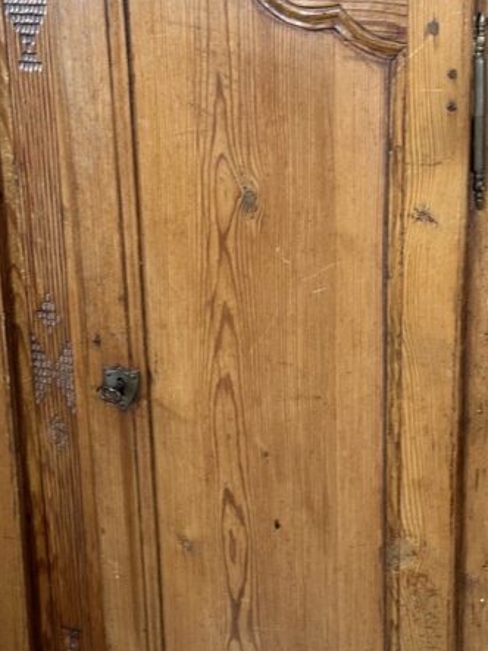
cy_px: 316
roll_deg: +1.3
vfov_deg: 29.8
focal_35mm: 65
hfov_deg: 22.6
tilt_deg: -18.8
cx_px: 248
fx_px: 1222
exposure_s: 1/50
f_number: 1.78
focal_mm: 6.86
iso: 160
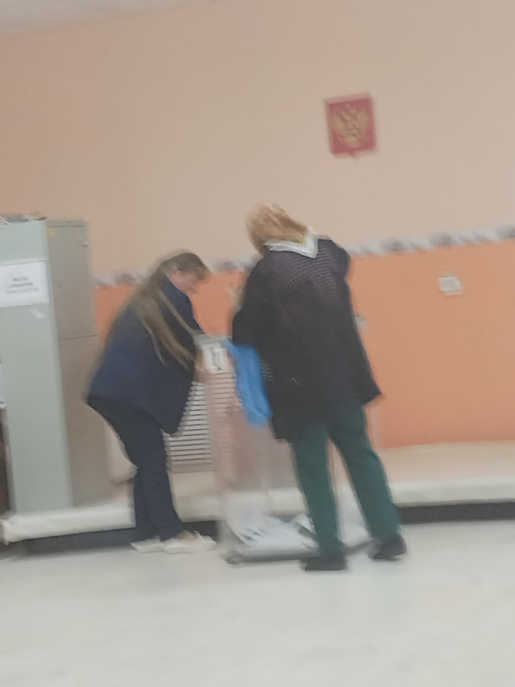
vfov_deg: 21.3
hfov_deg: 16.1
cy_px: 344
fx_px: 1825
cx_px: 258
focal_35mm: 92
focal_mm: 4.25
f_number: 1.8
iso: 156
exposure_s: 1/33.3
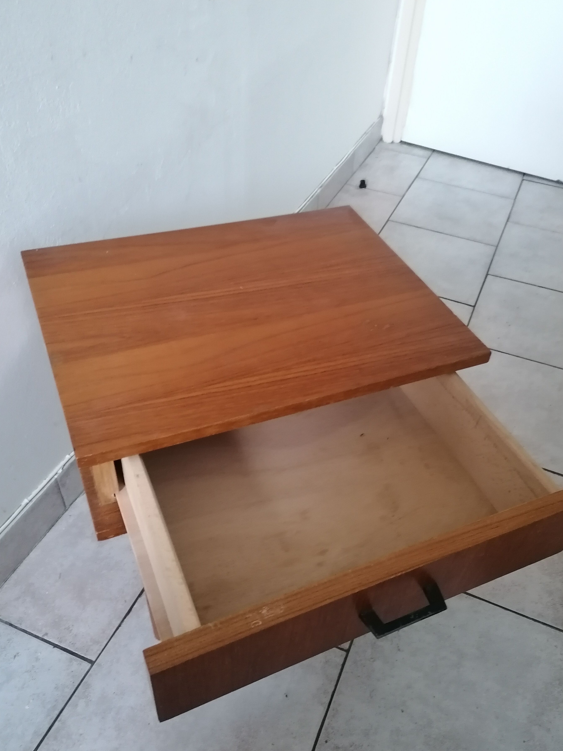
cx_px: 300
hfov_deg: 46.8
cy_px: 412
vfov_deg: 59.8
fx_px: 651
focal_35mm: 30
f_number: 1.8
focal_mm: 4.75
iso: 640
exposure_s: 1/16.7
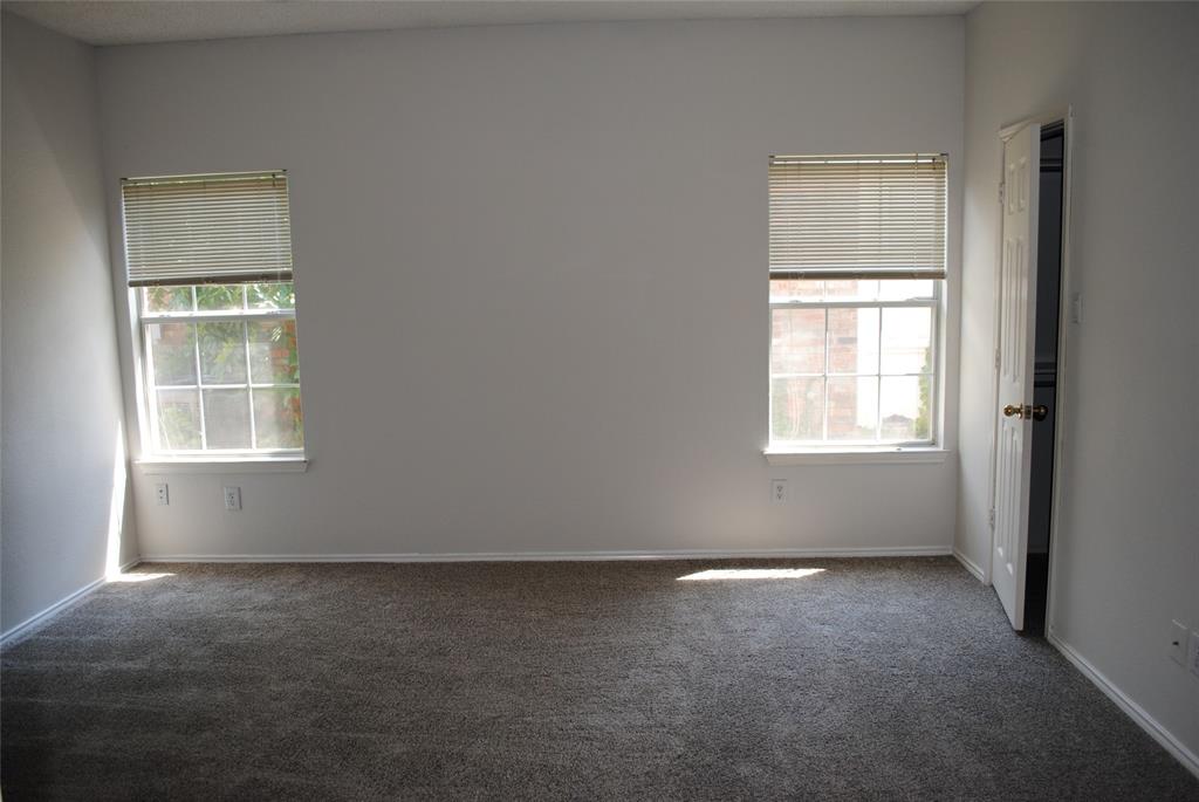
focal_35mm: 27
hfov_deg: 67.3
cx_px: 600
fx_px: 900
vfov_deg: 48.0
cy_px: 401
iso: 200
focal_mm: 18
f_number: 3.5
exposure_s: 1/80
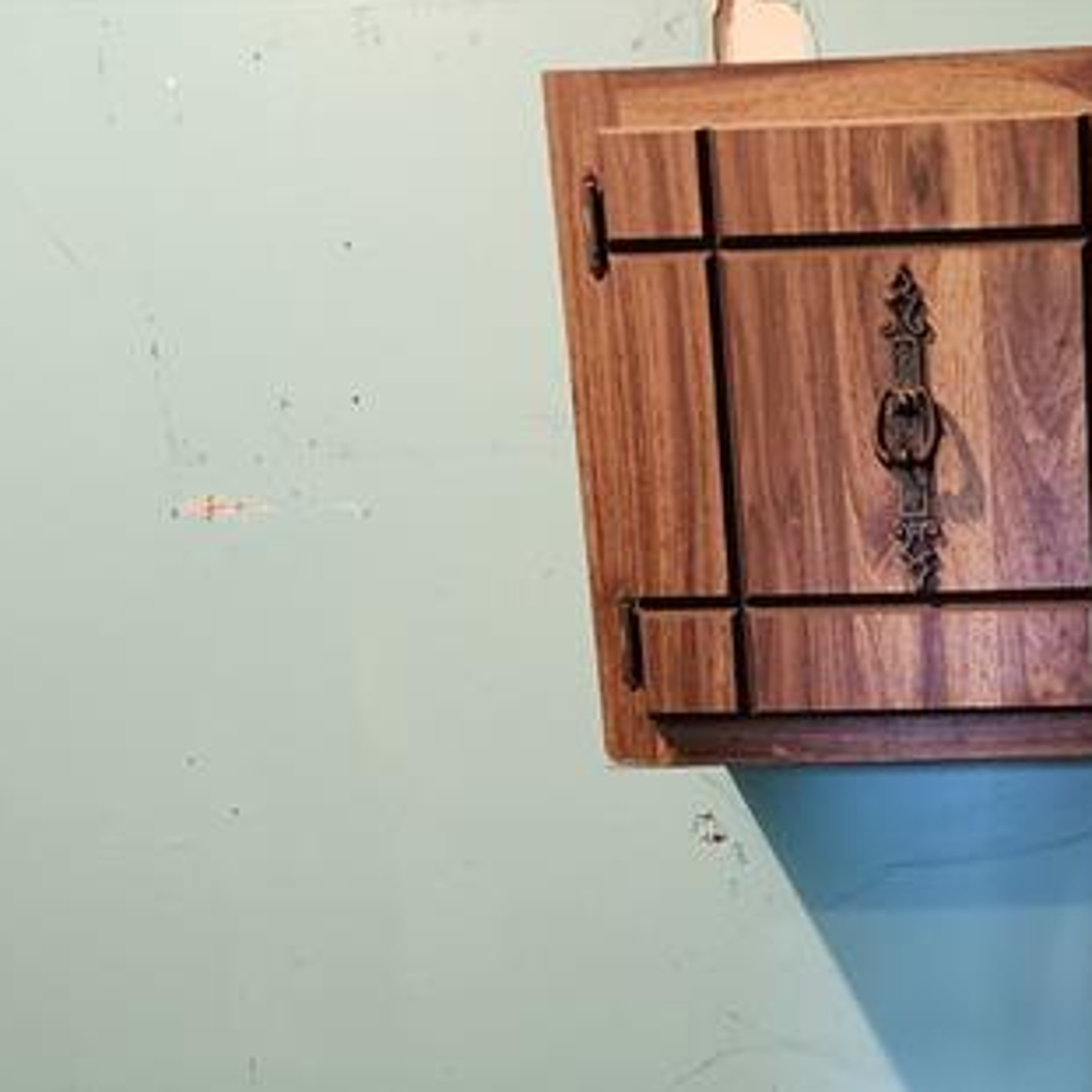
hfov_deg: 24.1
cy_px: 1338
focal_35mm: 67
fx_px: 2391
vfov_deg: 23.4
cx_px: 1194
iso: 500
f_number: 1.8
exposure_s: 1/40
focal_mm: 6.4
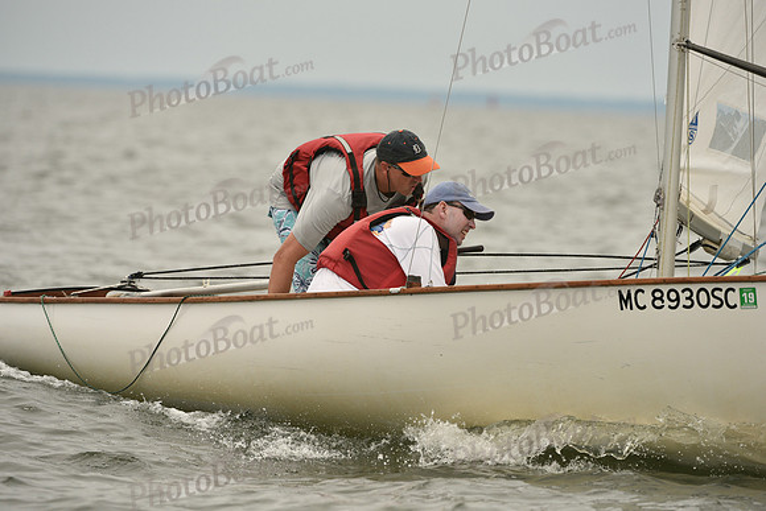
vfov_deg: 3.9
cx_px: 383
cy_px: 256
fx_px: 7449
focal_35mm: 350
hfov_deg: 5.9
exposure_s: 1/1250
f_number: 6.3
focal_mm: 350
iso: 320
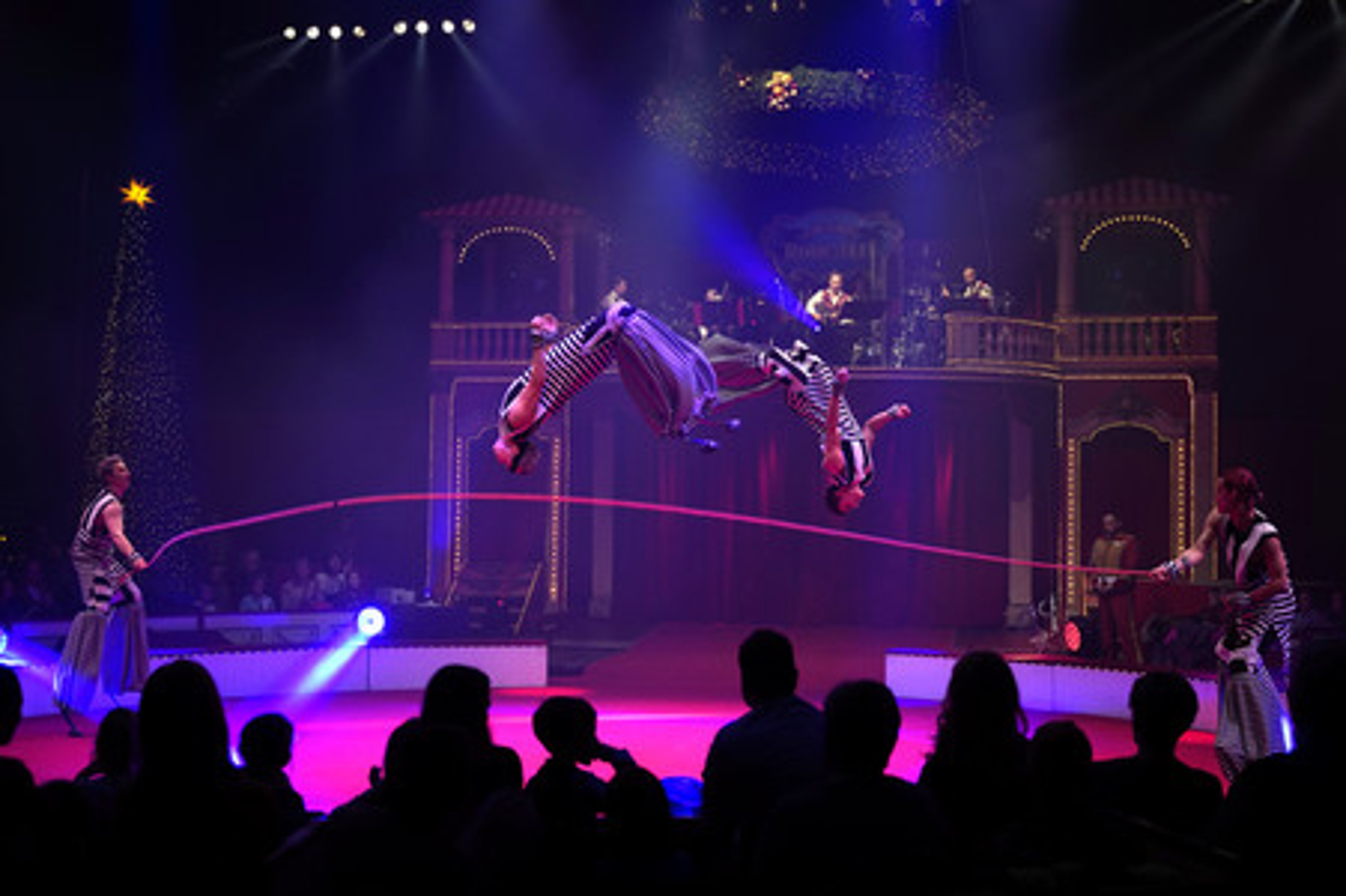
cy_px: 448
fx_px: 1607
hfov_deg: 45.5
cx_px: 673
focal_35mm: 43
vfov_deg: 31.1
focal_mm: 43
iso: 1000
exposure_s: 1/500
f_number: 2.8
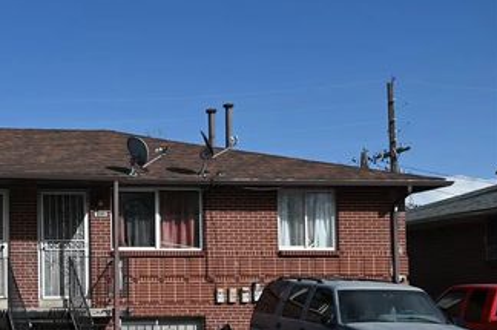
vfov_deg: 15.6
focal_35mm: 87
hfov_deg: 22.6
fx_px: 1199
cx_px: 12
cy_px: 243
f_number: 8
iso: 100
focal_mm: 44
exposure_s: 1/500
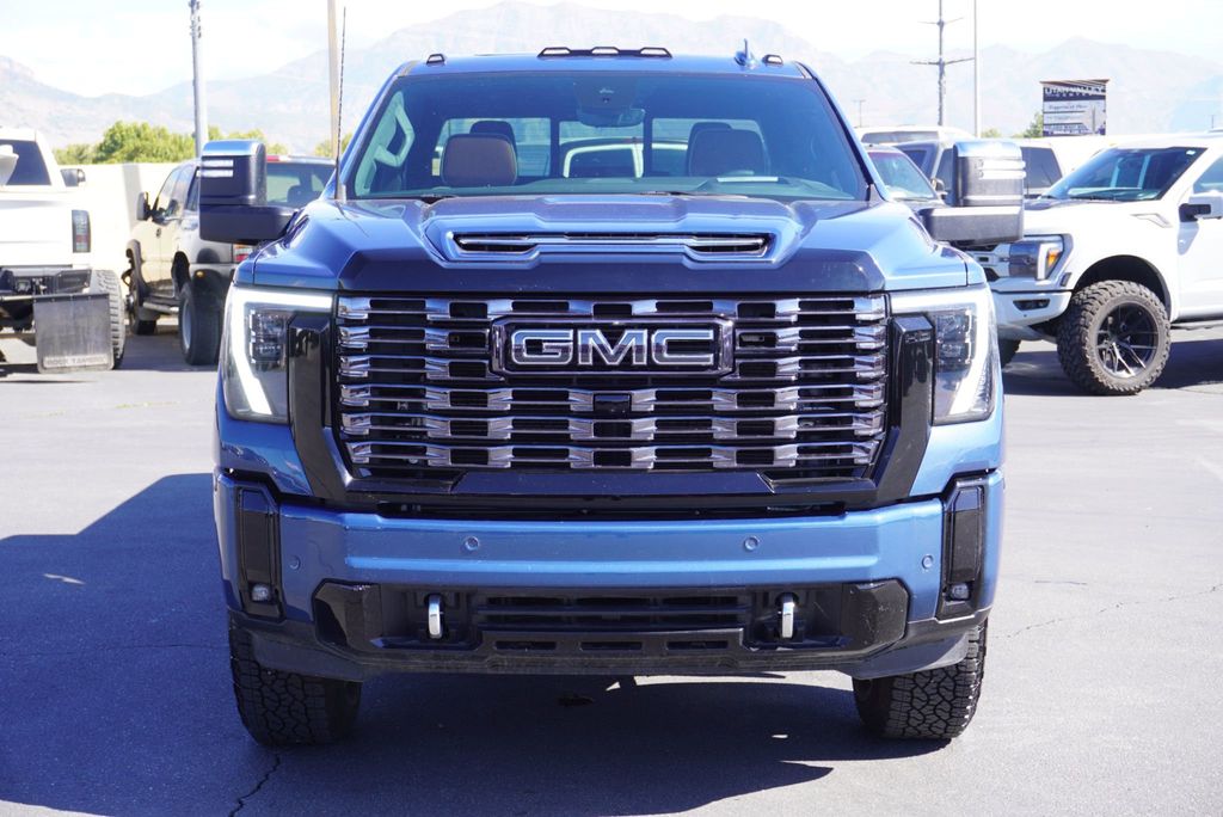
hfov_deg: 34.2
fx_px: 1988
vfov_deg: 23.2
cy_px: 408
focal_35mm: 58
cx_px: 612
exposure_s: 1/80
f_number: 7.1
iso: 100
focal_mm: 39
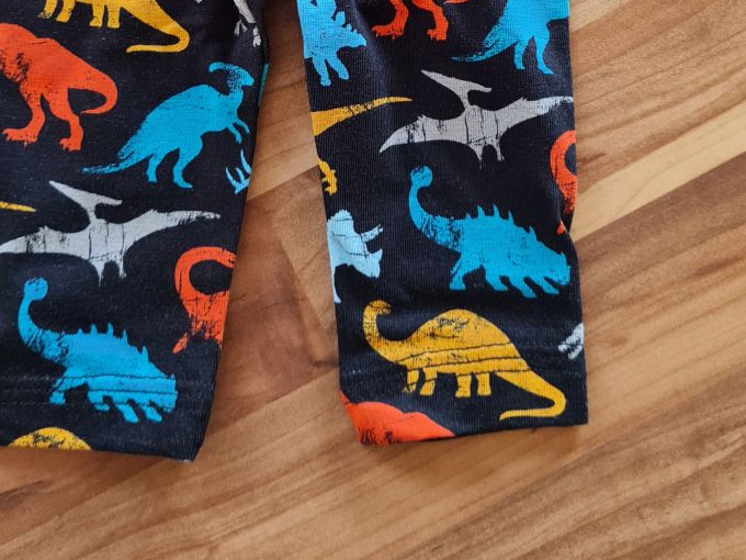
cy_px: -89
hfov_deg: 37.5
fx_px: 1099
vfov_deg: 25.9
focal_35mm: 51
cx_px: 357
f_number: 1.8
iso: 250
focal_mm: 5.4
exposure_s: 1/40
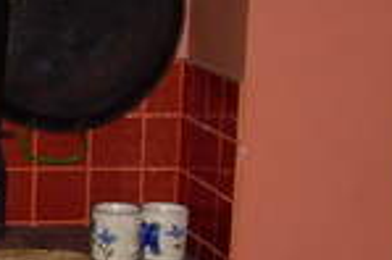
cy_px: 286
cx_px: -163
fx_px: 1849
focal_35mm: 170
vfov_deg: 8.0
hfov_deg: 11.7
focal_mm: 6.3
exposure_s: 1/60
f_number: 2.8
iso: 100
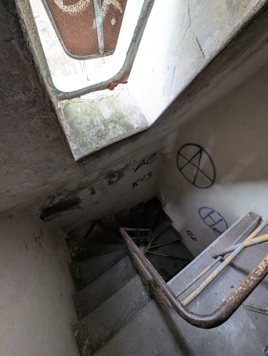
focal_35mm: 13
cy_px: 178
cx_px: 134
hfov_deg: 90.1
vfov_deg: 106.1
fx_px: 134
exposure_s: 1/23.8
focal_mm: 1.95
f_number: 2.2
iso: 57
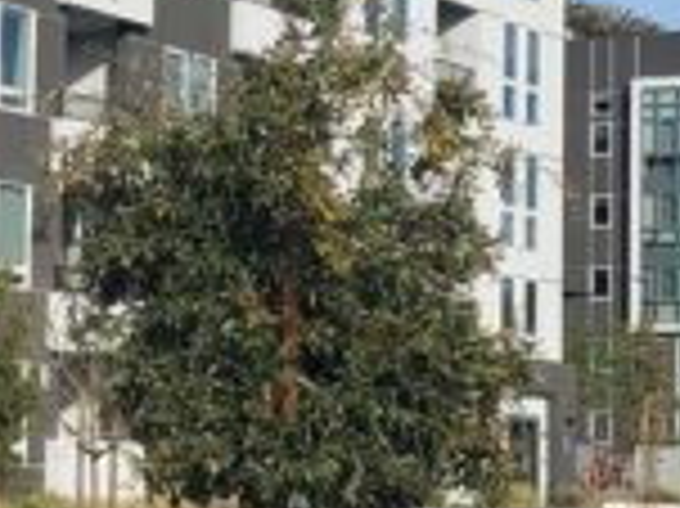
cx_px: -63
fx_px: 2591
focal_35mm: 132
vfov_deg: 11.2
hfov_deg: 14.6
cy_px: 220
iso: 50
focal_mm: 4.3
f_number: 2.4
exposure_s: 1/1803
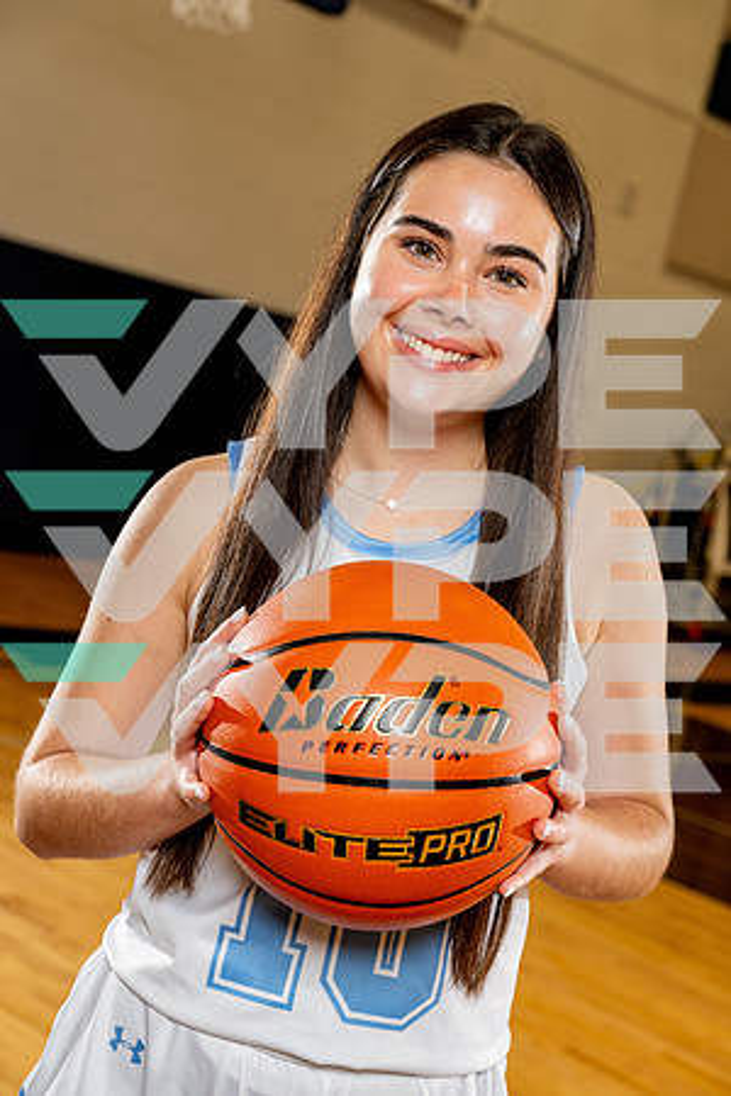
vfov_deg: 31.9
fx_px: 1919
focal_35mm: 63
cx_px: 366
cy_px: 548
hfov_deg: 21.6
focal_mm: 63
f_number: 5.6
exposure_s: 1/250
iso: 400
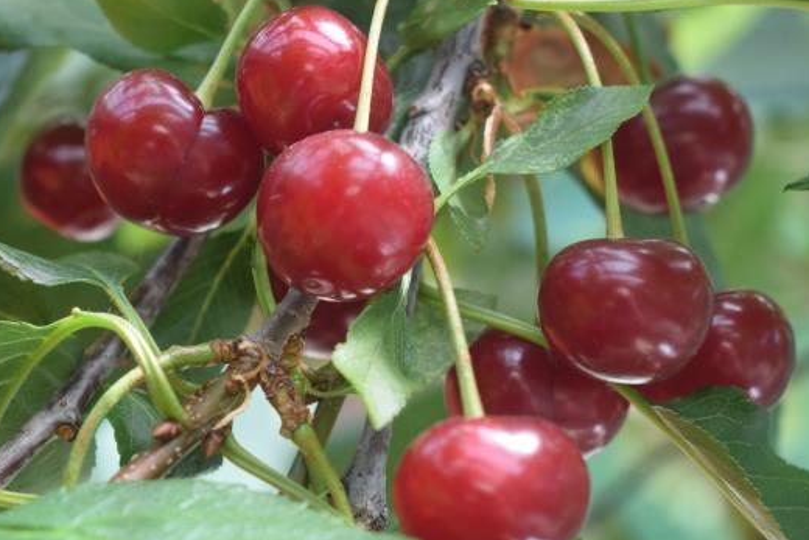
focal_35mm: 90
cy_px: 293
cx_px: 350
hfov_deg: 22.6
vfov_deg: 15.2
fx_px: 2023
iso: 400
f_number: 6.3
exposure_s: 1/160
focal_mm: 52
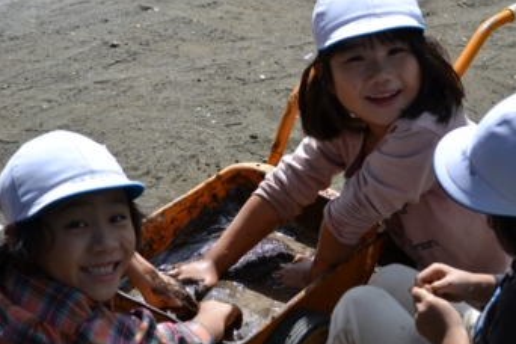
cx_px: 275
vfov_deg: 14.2
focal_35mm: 97
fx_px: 1384
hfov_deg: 21.1
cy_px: 150
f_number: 5.6
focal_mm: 55
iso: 400
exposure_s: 1/1250
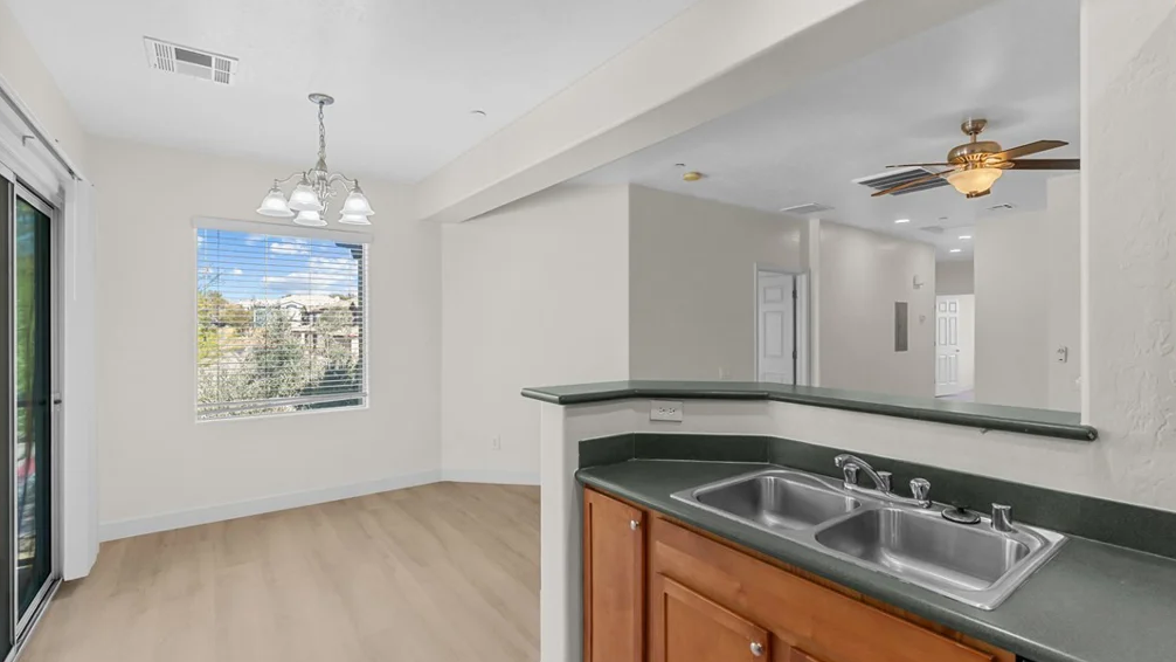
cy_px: 353
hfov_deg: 99.4
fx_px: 499
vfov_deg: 67.0
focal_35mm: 16
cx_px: 595
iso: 400
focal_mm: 10
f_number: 8
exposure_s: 1/8
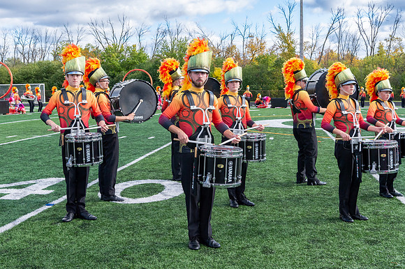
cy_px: 120
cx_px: 195
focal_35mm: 49
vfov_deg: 27.3
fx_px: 555
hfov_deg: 40.1
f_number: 10
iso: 1600
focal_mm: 42
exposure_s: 1/1600
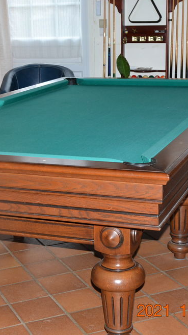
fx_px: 594
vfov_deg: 31.4
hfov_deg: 17.9
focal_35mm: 67
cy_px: 166
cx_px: 65
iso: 800
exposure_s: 1/60
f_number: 8
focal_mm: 28
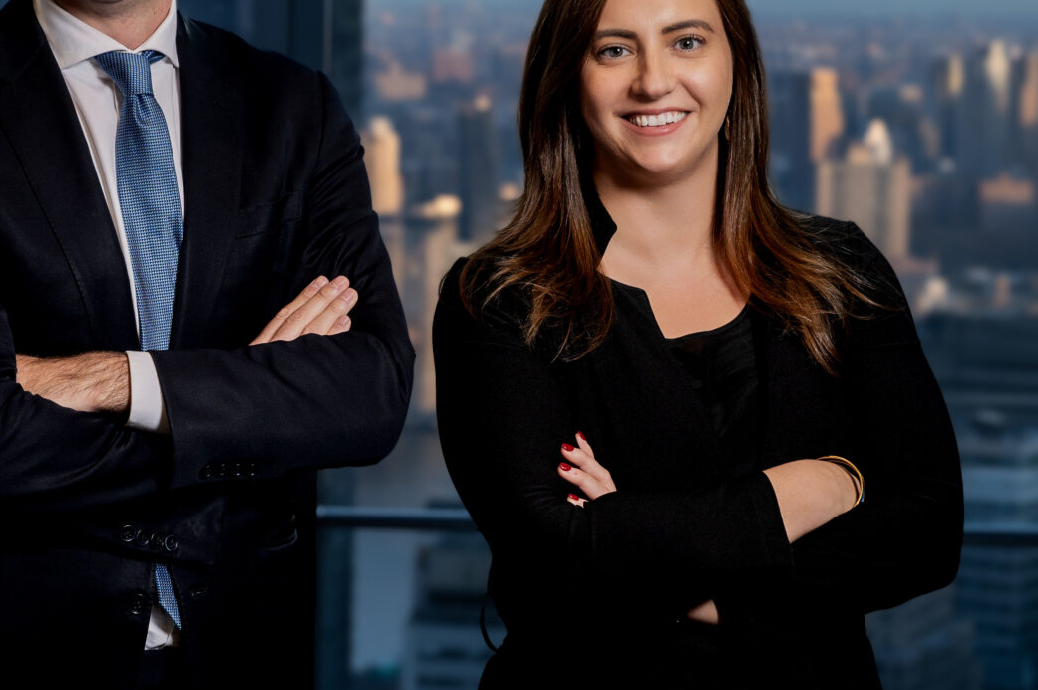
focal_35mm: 123
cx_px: 174
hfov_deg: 16.5
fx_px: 3543
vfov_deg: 11.1
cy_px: 284
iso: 320
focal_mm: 50
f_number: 4.5
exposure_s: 1/160
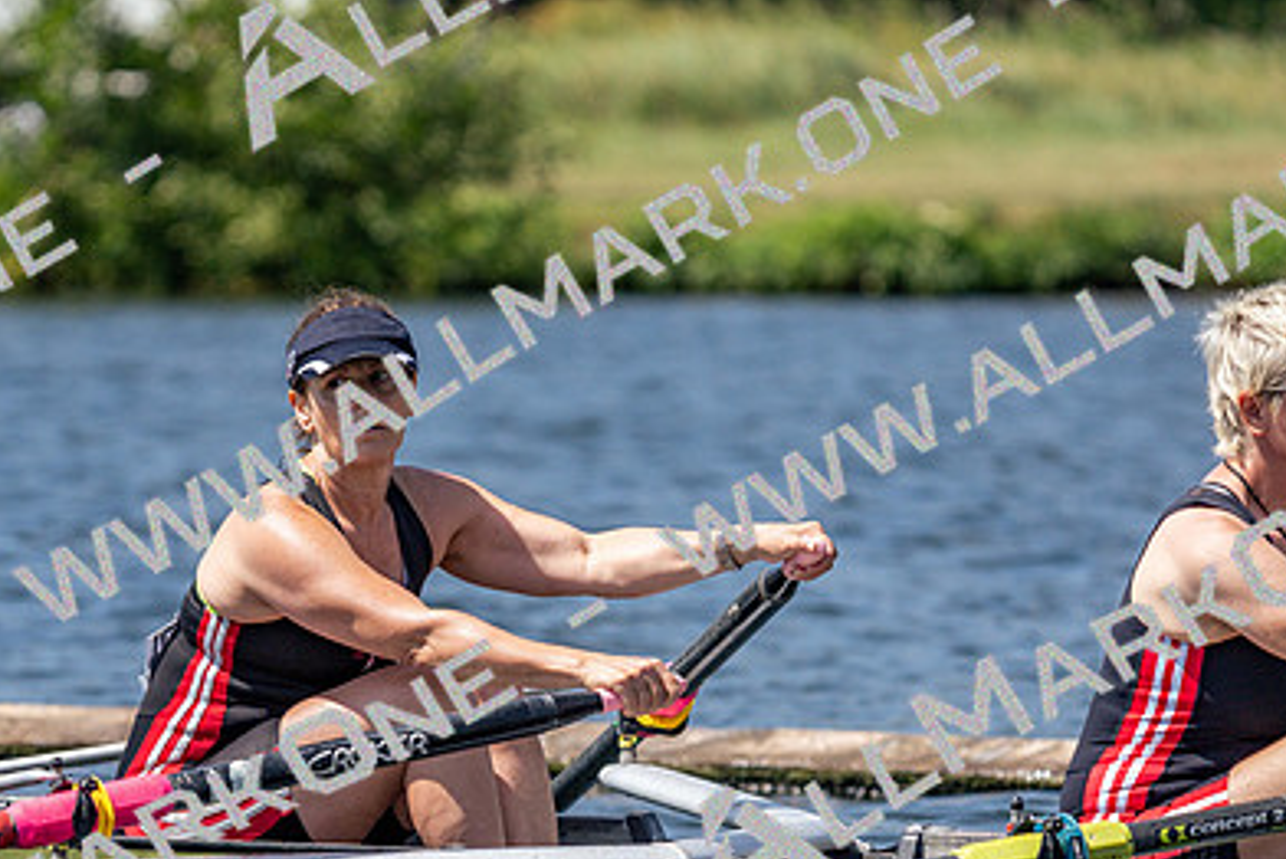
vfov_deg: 3.0
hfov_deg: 4.5
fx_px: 16337
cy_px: 631
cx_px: 420
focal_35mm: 457
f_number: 6.3
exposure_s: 1/2000
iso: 250
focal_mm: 309
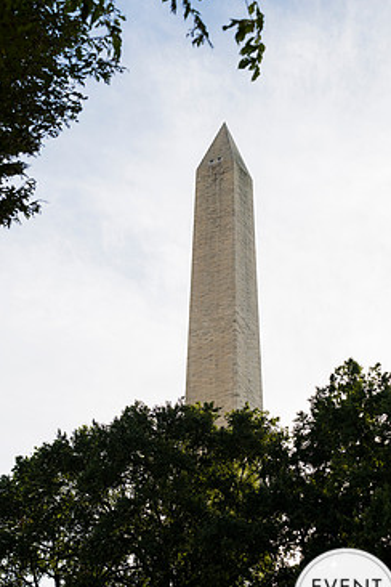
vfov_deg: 33.9
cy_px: 345
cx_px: 212
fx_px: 961
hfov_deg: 23.0
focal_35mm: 59
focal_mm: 48
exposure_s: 1/1000
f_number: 4
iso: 80
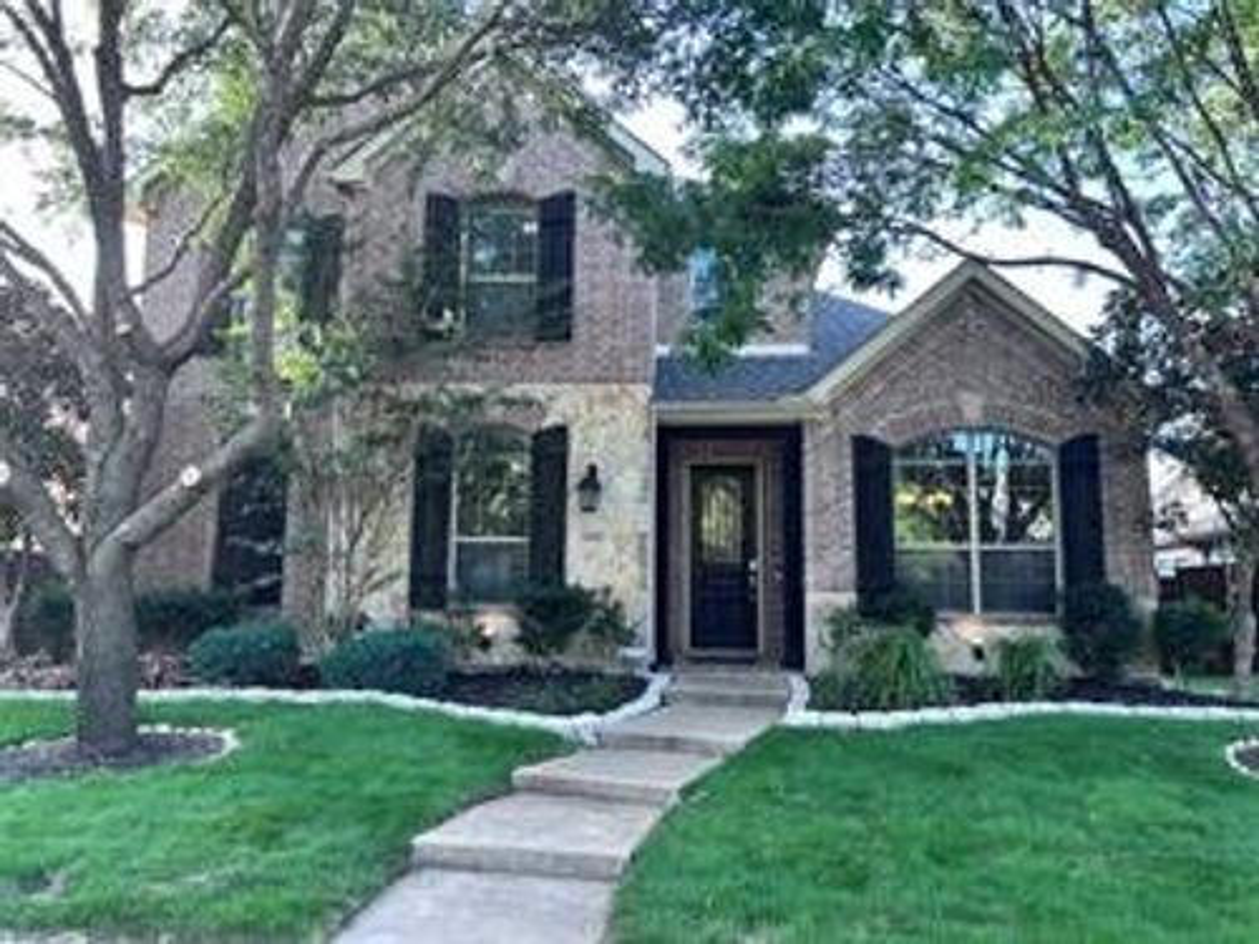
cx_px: 630
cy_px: 472
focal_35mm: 26
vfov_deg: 53.1
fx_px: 946
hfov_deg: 67.3
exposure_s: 1/166
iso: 50
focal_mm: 5.7
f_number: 1.5
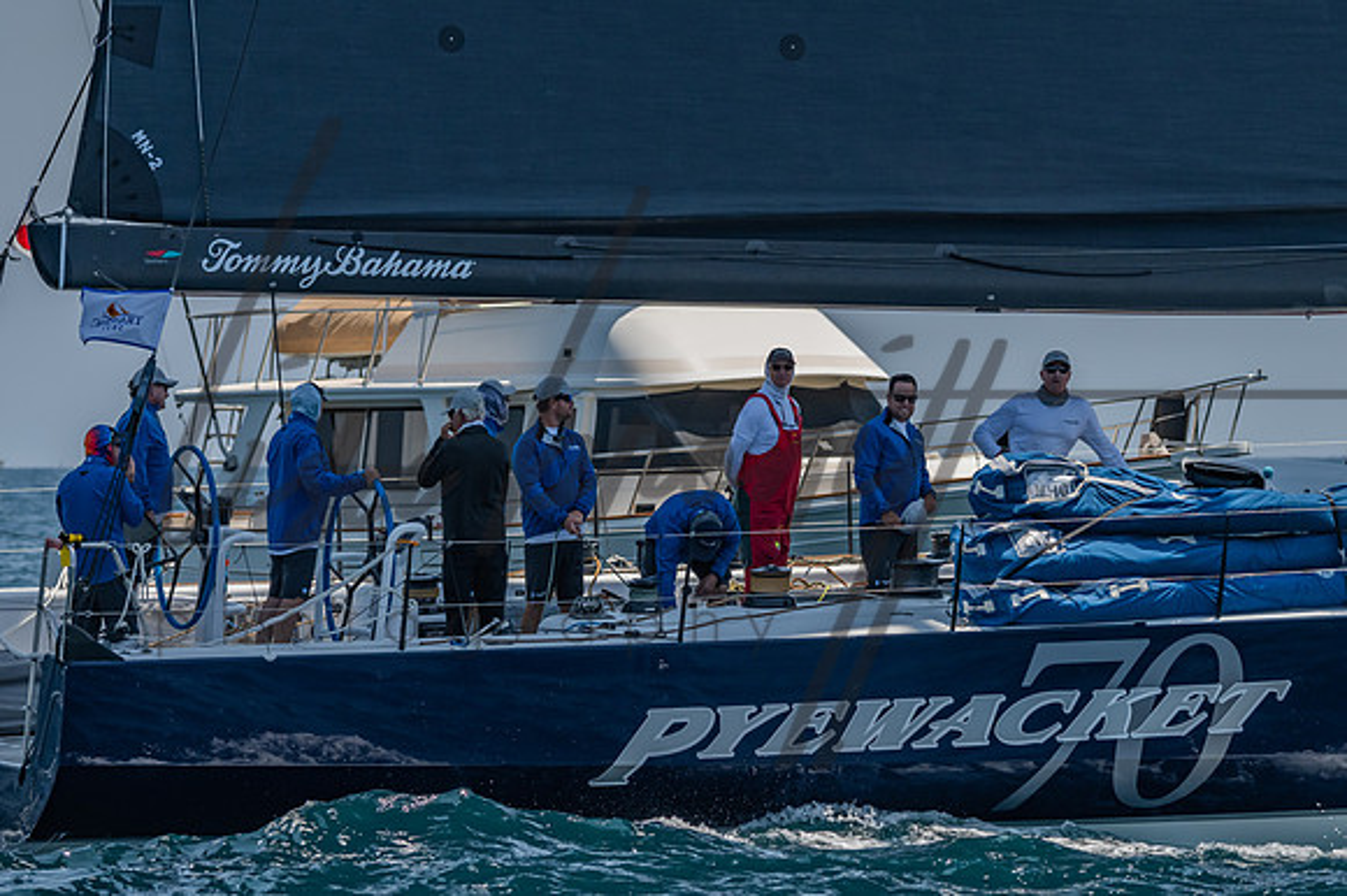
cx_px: 890
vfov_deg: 4.3
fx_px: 11799
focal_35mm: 316
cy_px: 244
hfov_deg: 6.5
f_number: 5.6
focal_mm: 200
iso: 320
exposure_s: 1/2500
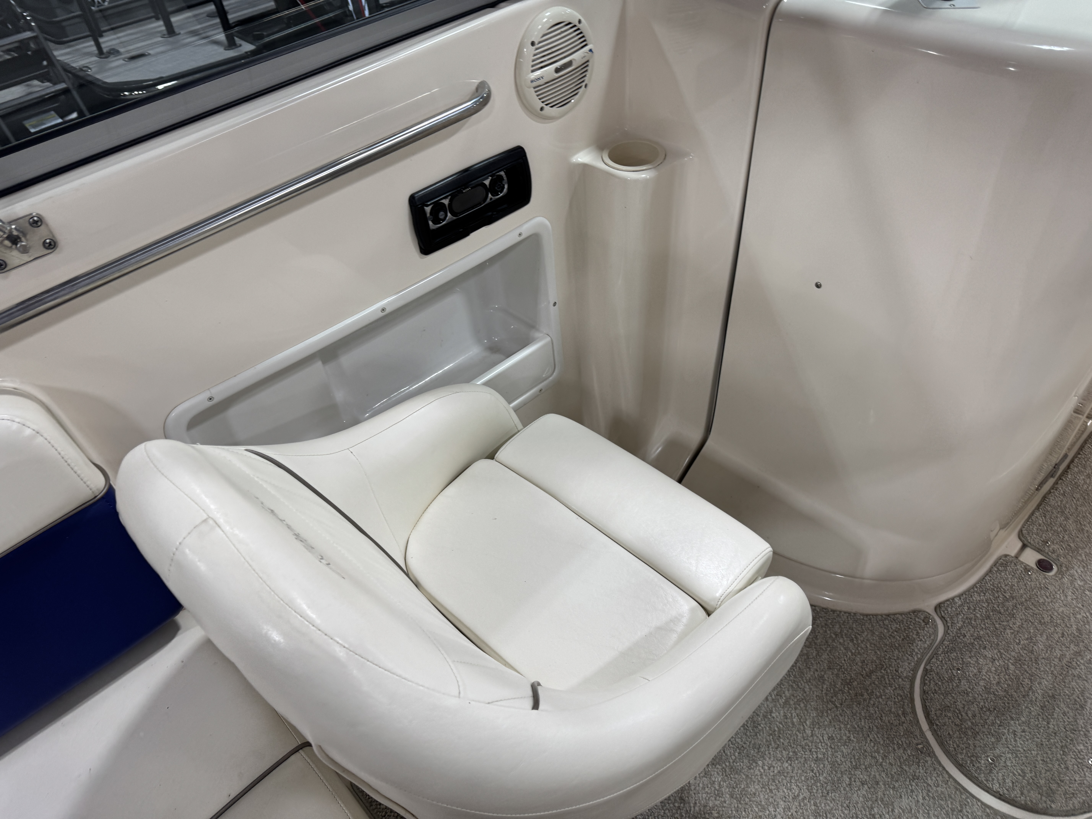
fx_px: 757
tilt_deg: -44.1
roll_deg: +0.0
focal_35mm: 24
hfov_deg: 71.6
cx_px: 546
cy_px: 410
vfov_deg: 56.8
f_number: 1.78
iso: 100
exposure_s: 1/120
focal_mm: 6.76
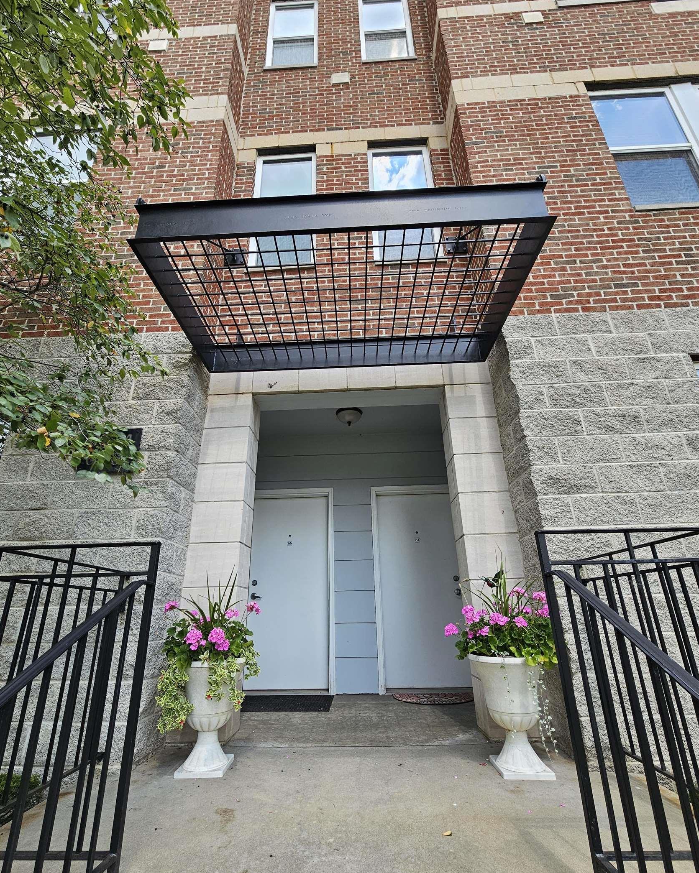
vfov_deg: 100.4
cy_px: 474
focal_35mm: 14
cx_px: 341
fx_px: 362
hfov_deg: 88.0
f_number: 2.2
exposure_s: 1/421
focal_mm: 2.2
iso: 50
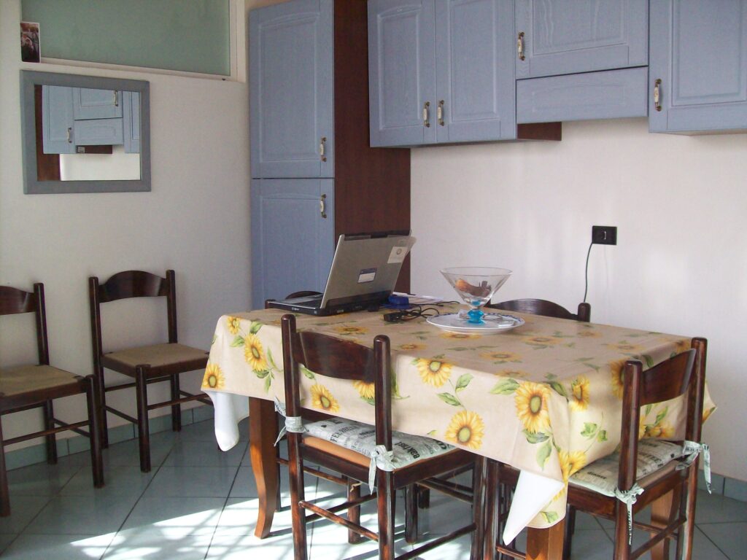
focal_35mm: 36
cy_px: 280
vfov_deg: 39.7
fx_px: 777
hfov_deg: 51.4
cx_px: 374
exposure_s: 1/139
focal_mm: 6
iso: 200
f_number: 2.7
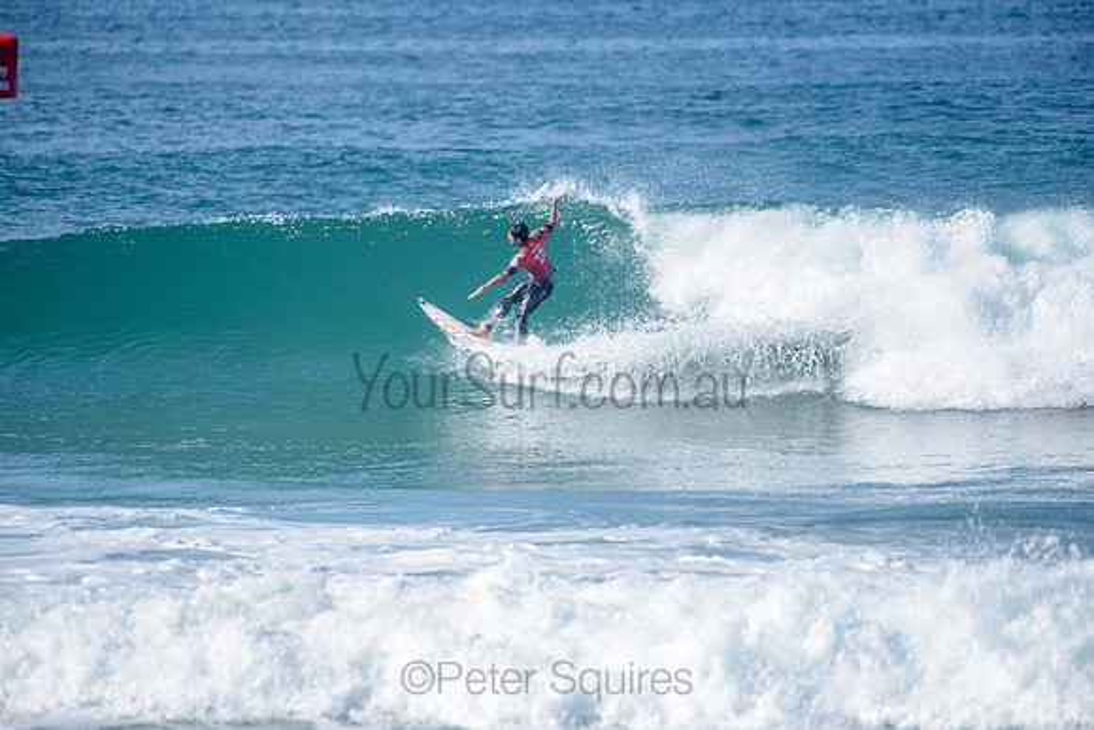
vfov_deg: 2.8
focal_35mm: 500
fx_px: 15197
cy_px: 365
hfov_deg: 4.1
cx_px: 547
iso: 160
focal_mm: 500
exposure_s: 1/2000
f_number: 5.6
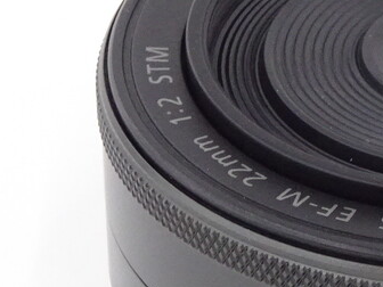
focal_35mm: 268
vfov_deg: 5.5
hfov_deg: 7.4
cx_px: 405
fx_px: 2965
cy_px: 166
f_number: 5
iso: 640
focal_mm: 12.87
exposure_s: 1/80
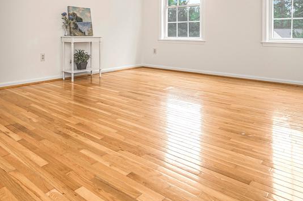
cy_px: 38
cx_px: 81
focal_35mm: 27
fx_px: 227
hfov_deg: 64.0
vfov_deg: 45.2
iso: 200
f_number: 4.5
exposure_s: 1/80
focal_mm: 14
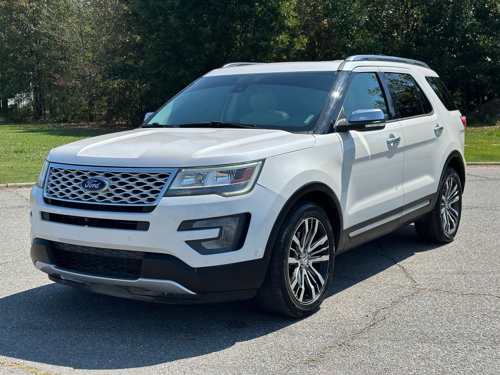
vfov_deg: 30.3
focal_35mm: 48
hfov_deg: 39.7
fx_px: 693
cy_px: 188
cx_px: 250
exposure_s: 1/4367
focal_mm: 6.86
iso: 64
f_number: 1.78
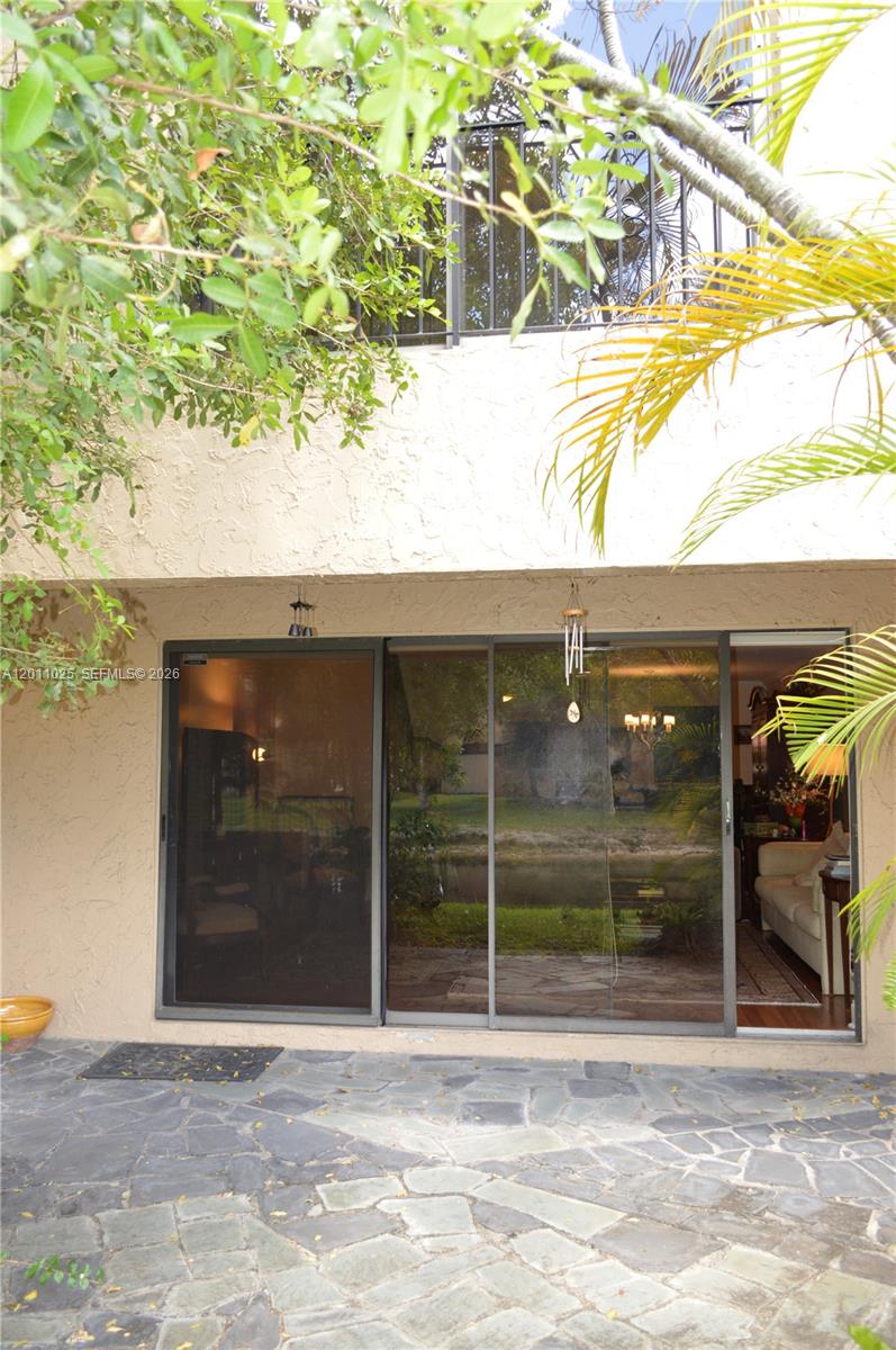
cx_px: 448
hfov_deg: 47.8
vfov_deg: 67.4
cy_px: 675
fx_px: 1011
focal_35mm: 27
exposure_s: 1/125
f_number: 4
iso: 400
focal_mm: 18
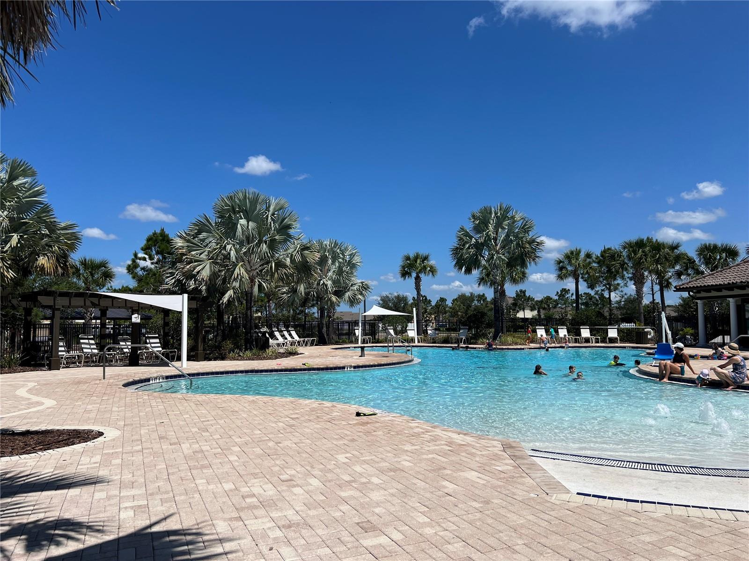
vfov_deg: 53.1
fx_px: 563
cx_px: 374
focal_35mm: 26
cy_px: 280
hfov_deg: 67.3
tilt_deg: +3.1
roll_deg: +0.7
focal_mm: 5.7
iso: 50
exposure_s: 1/8000
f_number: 1.5
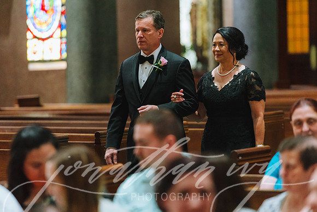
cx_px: 154
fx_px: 1857
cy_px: 106
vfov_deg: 6.5
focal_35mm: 211
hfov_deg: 9.8
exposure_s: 1/160
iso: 4000
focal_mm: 200
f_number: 2.8
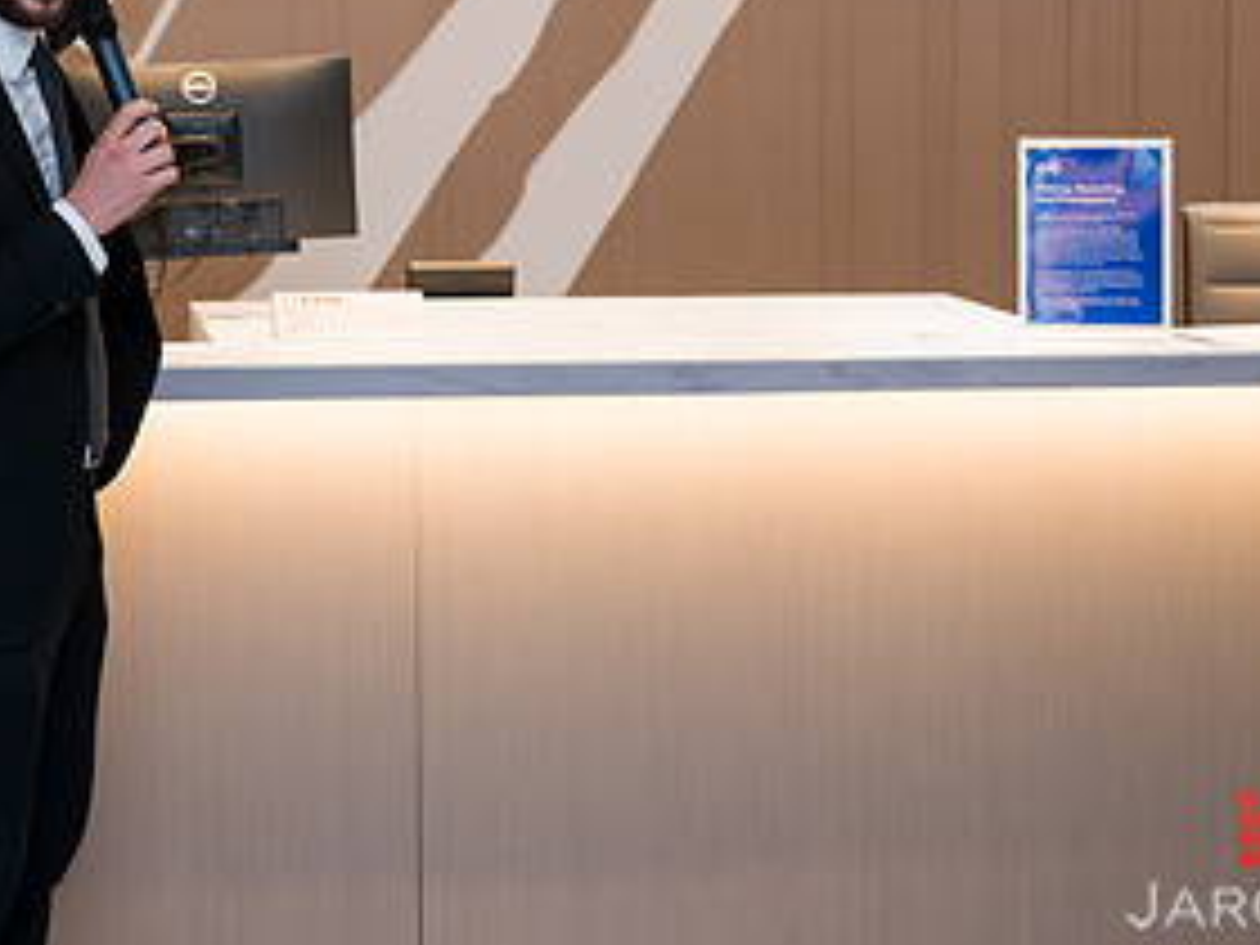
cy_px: 158
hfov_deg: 20.4
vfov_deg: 15.4
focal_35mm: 95
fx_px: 3458
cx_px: 252
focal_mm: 47
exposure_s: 1/200
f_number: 3.5
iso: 640
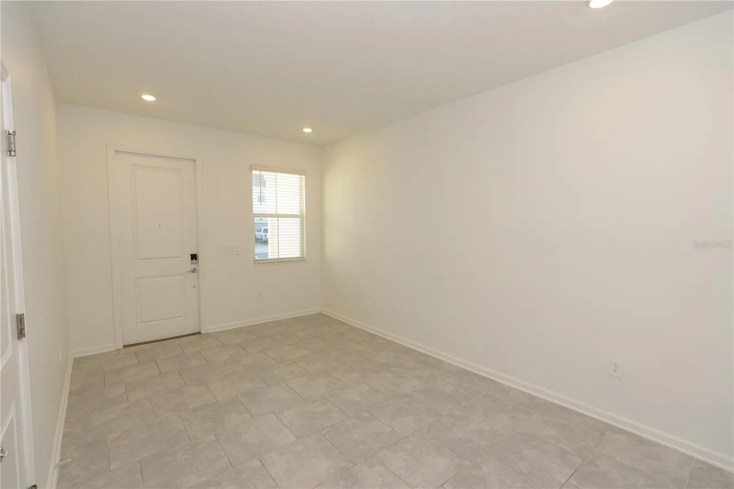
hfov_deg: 95.0
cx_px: 367
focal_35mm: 16
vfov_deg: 72.0
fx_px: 336
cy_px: 244
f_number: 4.5
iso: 160
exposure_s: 1/60
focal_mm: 11
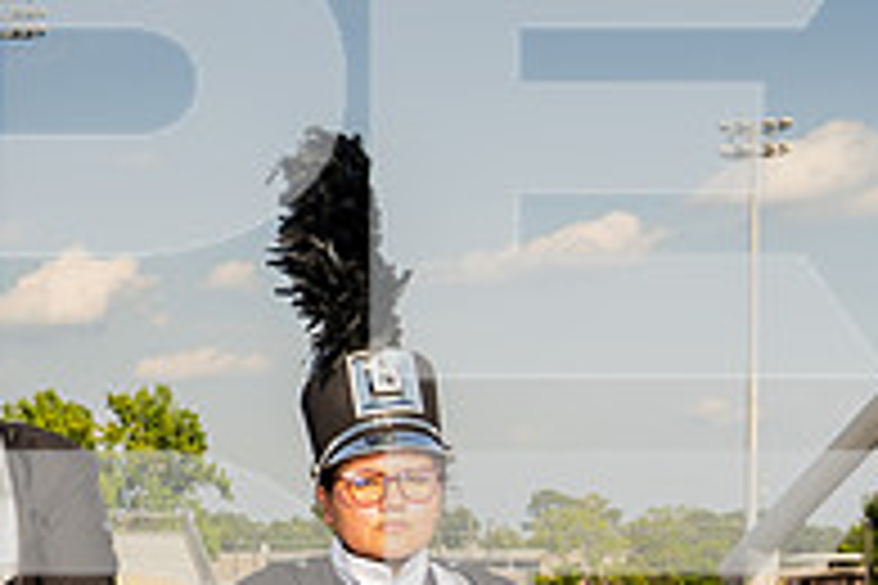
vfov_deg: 14.0
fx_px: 2317
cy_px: 691
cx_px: -243
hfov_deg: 19.8
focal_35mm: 95
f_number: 8
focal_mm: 32
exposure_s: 1/250
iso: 100
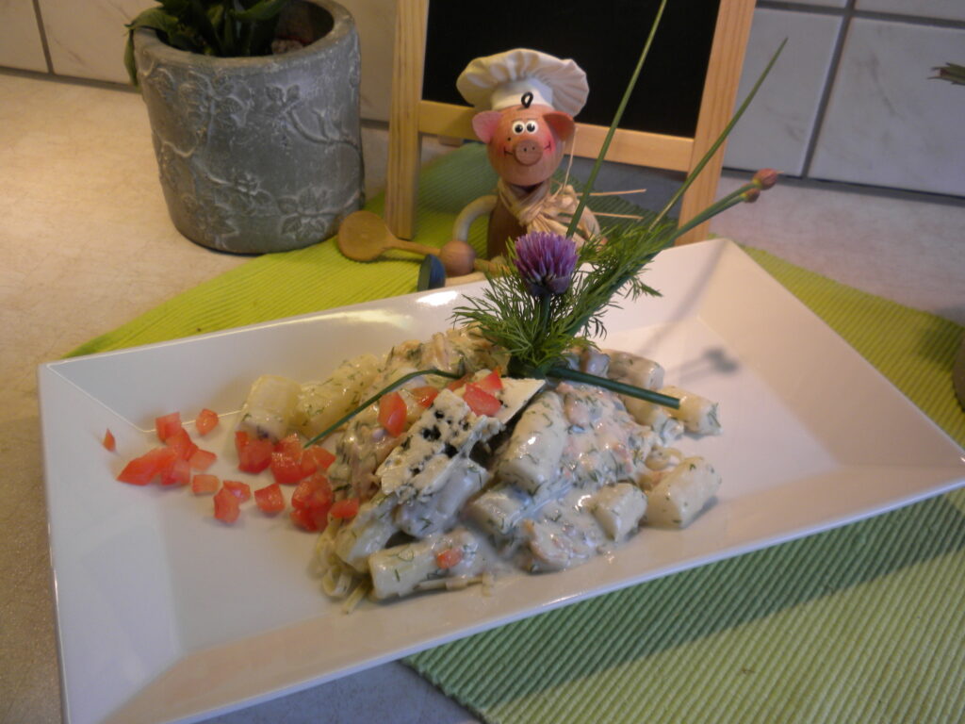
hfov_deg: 50.1
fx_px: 1031
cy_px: 362
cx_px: 482
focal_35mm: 37
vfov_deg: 38.7
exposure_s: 1/61.2
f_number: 3.5
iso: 103
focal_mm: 6.6
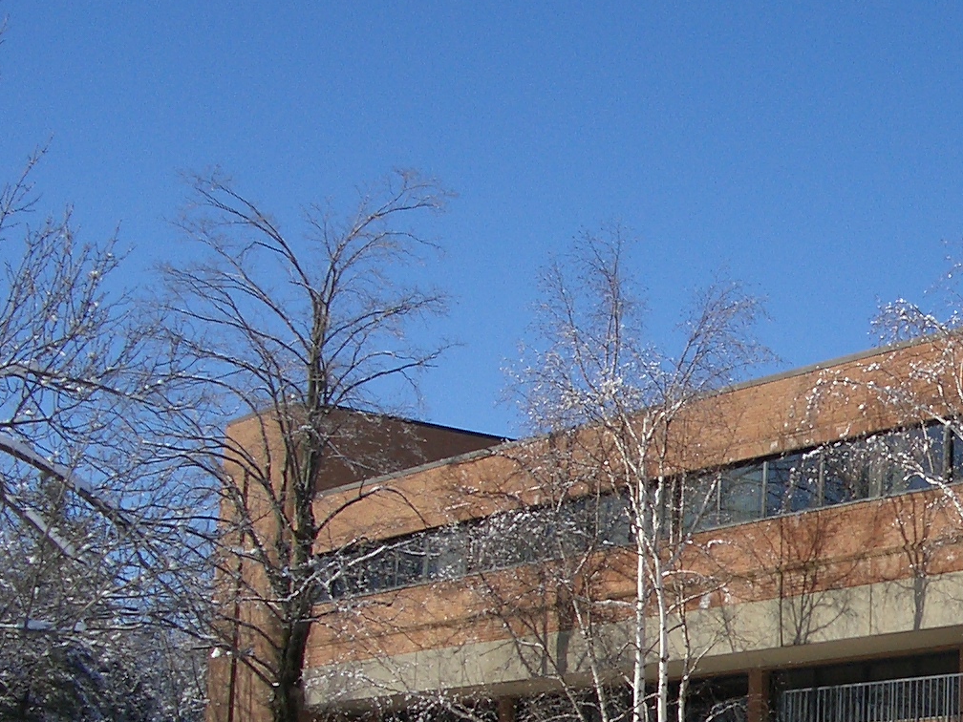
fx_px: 2226
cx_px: 1069
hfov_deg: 22.9
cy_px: 554
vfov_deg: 18.3
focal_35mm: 80
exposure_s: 1/800
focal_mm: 5.8
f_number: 4.3
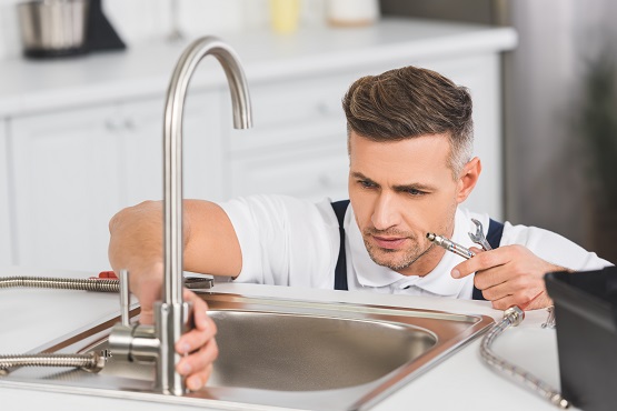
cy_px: 206
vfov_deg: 10.2
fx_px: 2314
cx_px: 308
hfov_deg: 15.2
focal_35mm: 135
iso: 160
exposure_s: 1/160
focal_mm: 135
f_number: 4
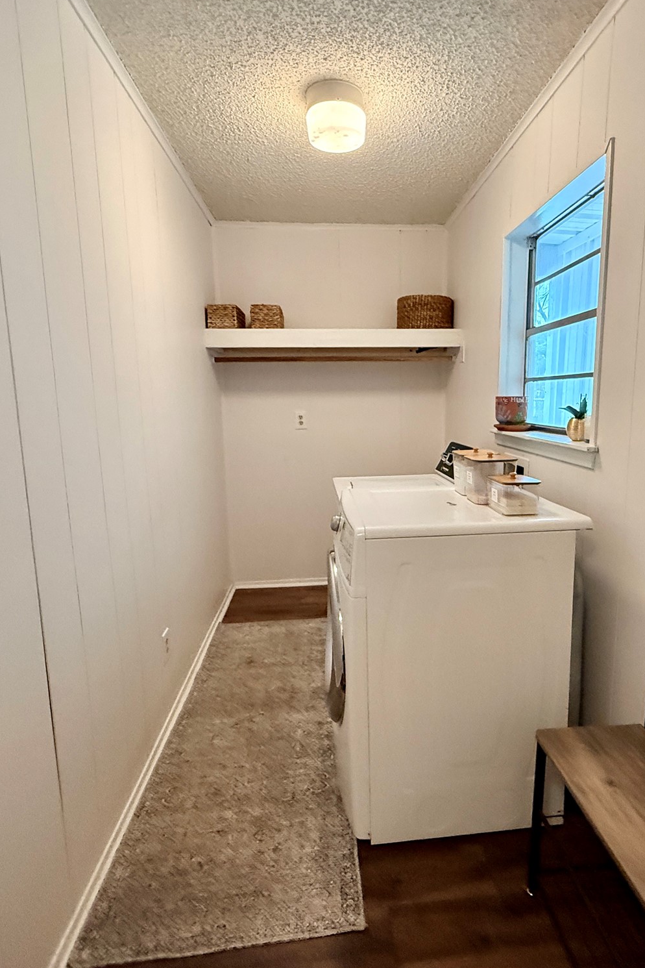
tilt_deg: -9.4
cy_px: 478
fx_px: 537
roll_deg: +0.8
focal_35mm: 20
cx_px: 378
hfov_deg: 61.5
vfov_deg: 84.0
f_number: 2.2
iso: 640
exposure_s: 1/120
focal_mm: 2.22
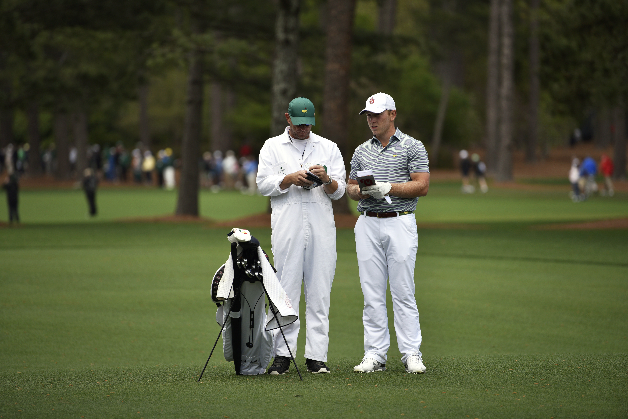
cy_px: 210
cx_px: 314
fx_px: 3490
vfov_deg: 6.9
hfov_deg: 10.3
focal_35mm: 200
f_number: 3.2
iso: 100
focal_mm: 200
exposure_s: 1/1250
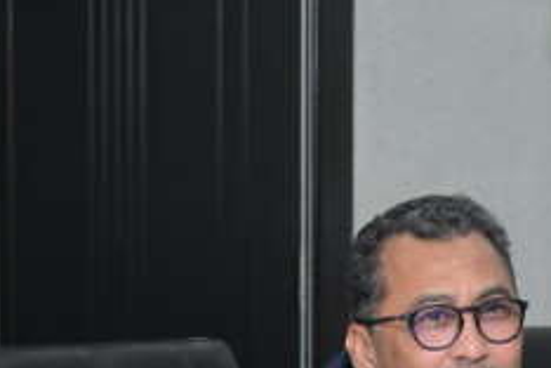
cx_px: 421
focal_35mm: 202
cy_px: 451
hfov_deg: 10.2
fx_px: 3091
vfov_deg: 6.8
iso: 640
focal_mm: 50
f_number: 5.6
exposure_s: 1/125
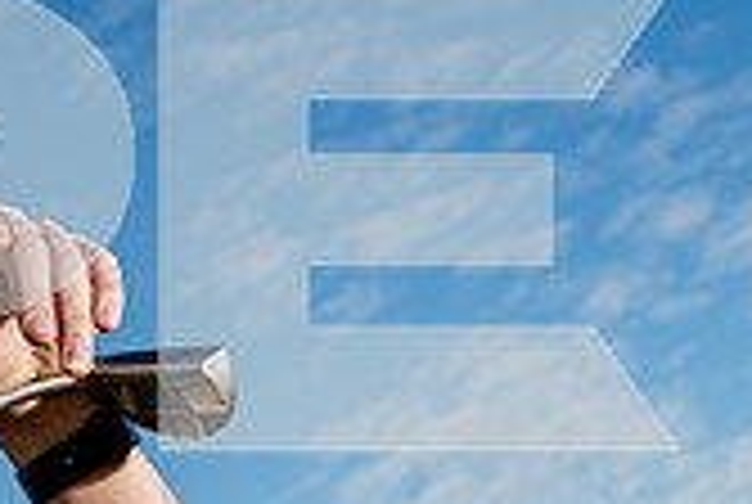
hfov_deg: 18.1
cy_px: 763
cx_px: -455
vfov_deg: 13.3
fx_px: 2030
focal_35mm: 97
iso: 100
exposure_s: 1/1250
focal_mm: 28
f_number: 4
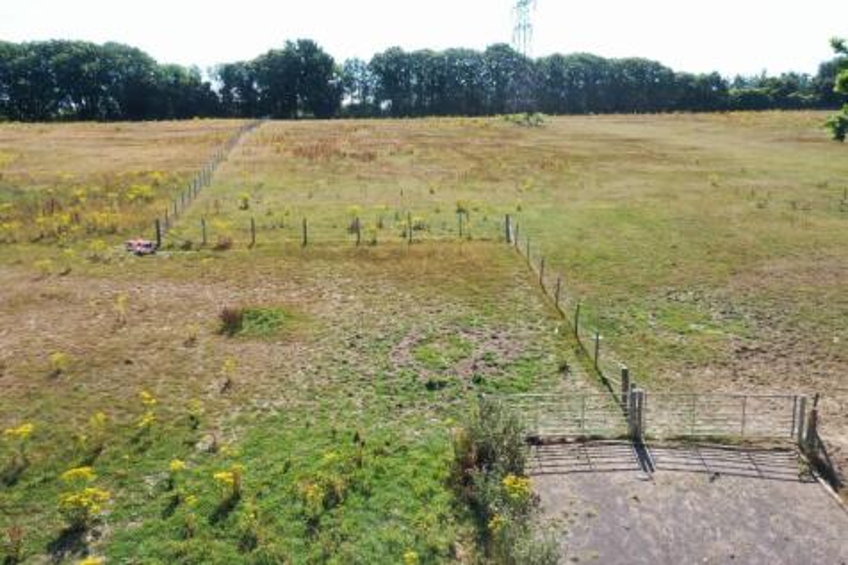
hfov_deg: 65.5
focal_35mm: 28
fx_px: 659
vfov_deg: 46.4
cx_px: 424
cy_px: 282
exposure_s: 1/200
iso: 400
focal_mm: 10.26
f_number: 11
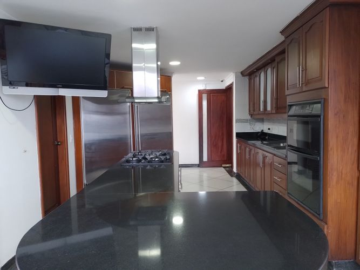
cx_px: 180
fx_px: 364
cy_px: 135
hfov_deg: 52.6
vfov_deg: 40.7
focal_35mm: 35
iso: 301
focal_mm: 3.94
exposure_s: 1/50
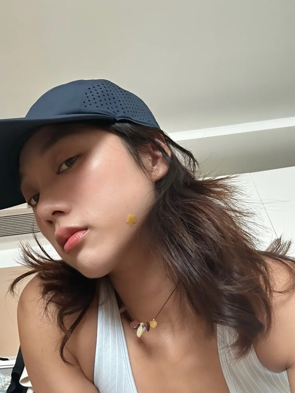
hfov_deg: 53.1
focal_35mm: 26
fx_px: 295
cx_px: 148
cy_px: 196
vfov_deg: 67.3
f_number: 1.5
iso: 125
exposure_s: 1/60
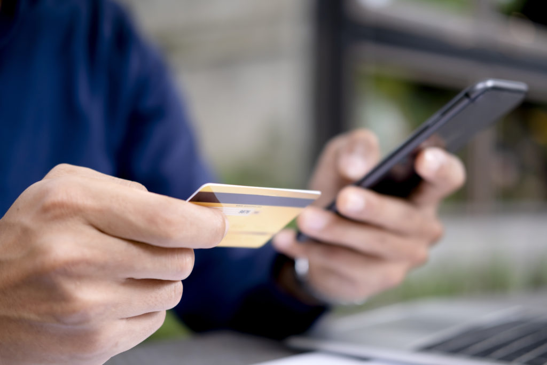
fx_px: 805
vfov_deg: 25.5
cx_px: 274
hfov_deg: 37.5
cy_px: 182
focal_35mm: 53
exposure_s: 1/250
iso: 200
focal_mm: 35
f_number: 2
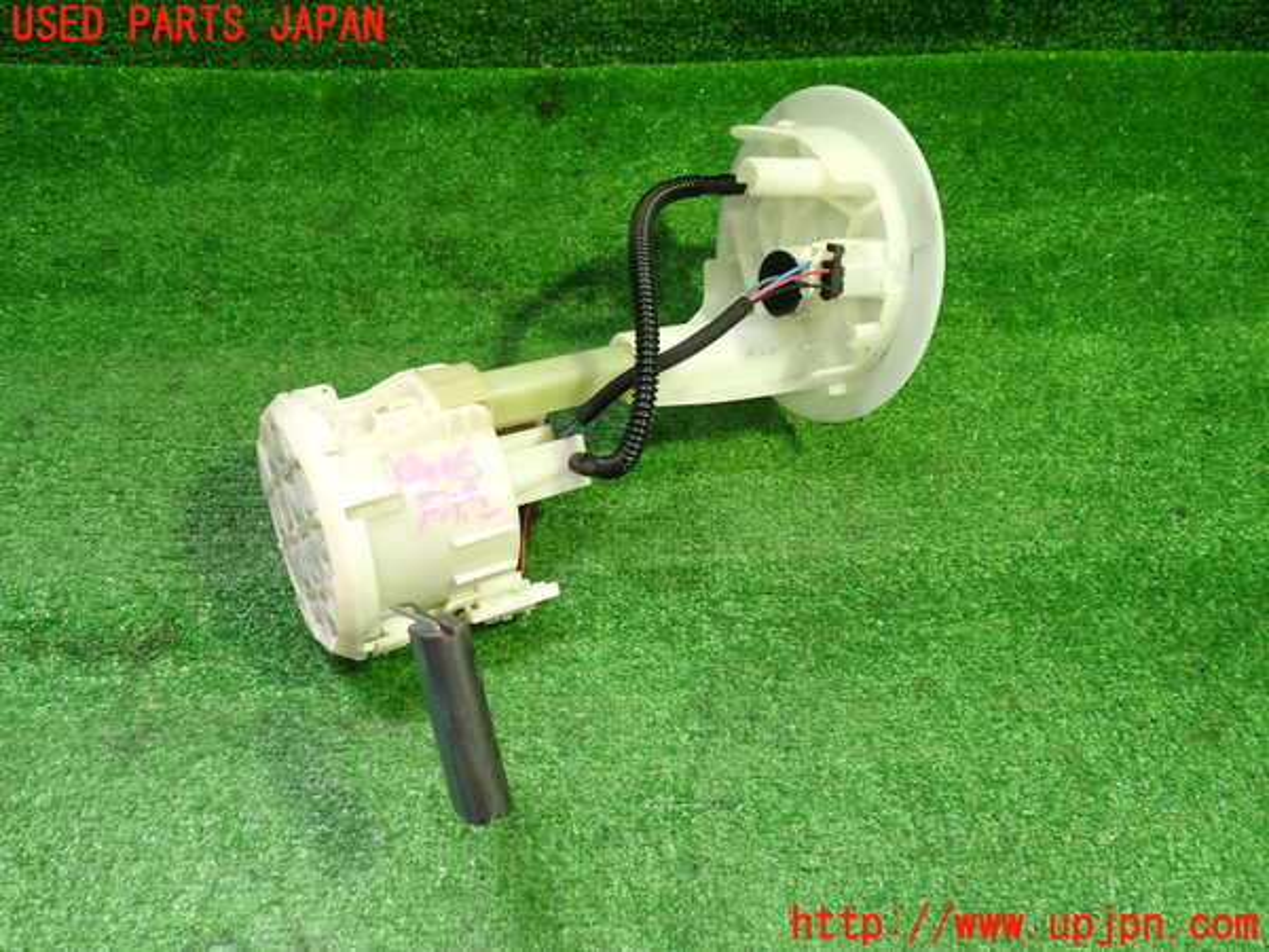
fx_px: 1100
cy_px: 476
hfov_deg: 60.0
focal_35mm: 30
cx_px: 634
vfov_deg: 46.8
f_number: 2.3
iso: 200
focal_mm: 5.4
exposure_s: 1/40
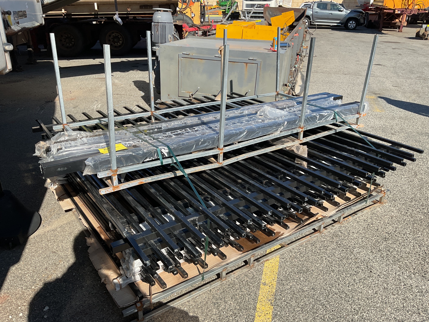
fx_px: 359
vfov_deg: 48.2
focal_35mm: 29
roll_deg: +0.5
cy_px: 161
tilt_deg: -26.5
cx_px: 214
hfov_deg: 61.7
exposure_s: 1/1342
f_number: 1.8
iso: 16
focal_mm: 3
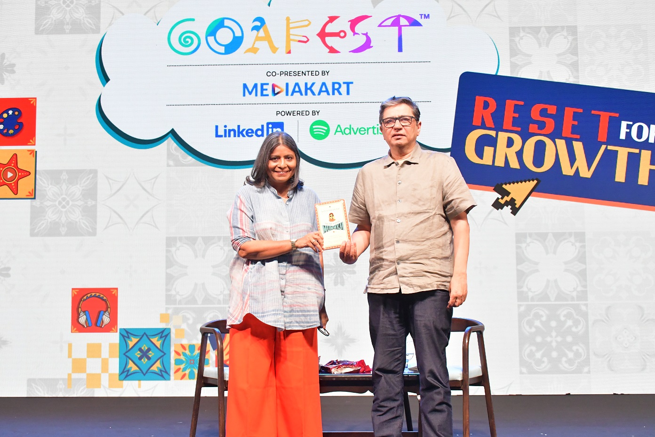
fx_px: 928
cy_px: 218
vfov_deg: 26.5
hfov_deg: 38.9
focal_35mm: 51
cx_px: 328
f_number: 8
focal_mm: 34
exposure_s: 1/180
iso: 4500
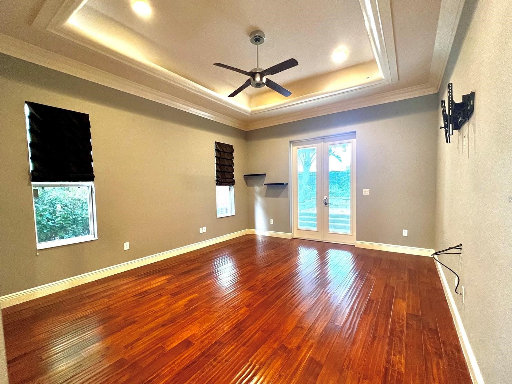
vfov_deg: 85.6
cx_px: 265
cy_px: 199
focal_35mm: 14
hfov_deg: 102.0
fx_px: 207
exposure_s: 1/60
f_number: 1.8
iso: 320
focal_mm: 1.57
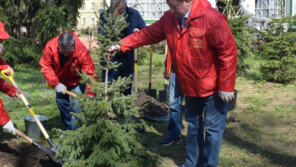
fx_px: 408
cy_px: 46
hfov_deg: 39.1
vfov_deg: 22.9
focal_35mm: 52
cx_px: 86
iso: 200
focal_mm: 20
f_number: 9
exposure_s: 1/320
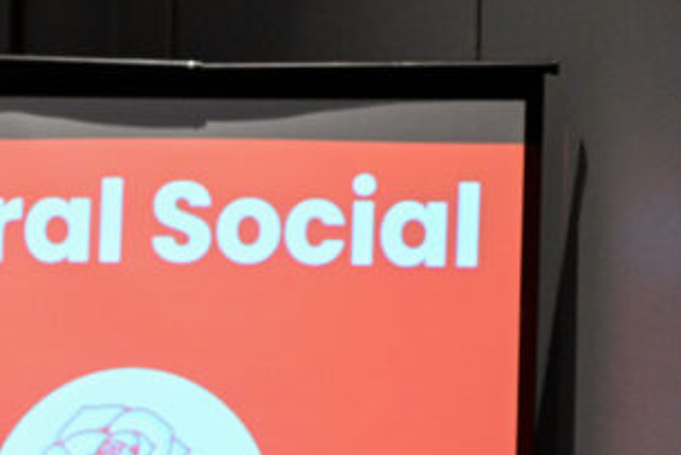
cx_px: -401
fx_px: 6378
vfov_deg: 4.1
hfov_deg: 6.0
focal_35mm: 337
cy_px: 700
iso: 5000
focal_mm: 100
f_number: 4.5
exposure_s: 1/160
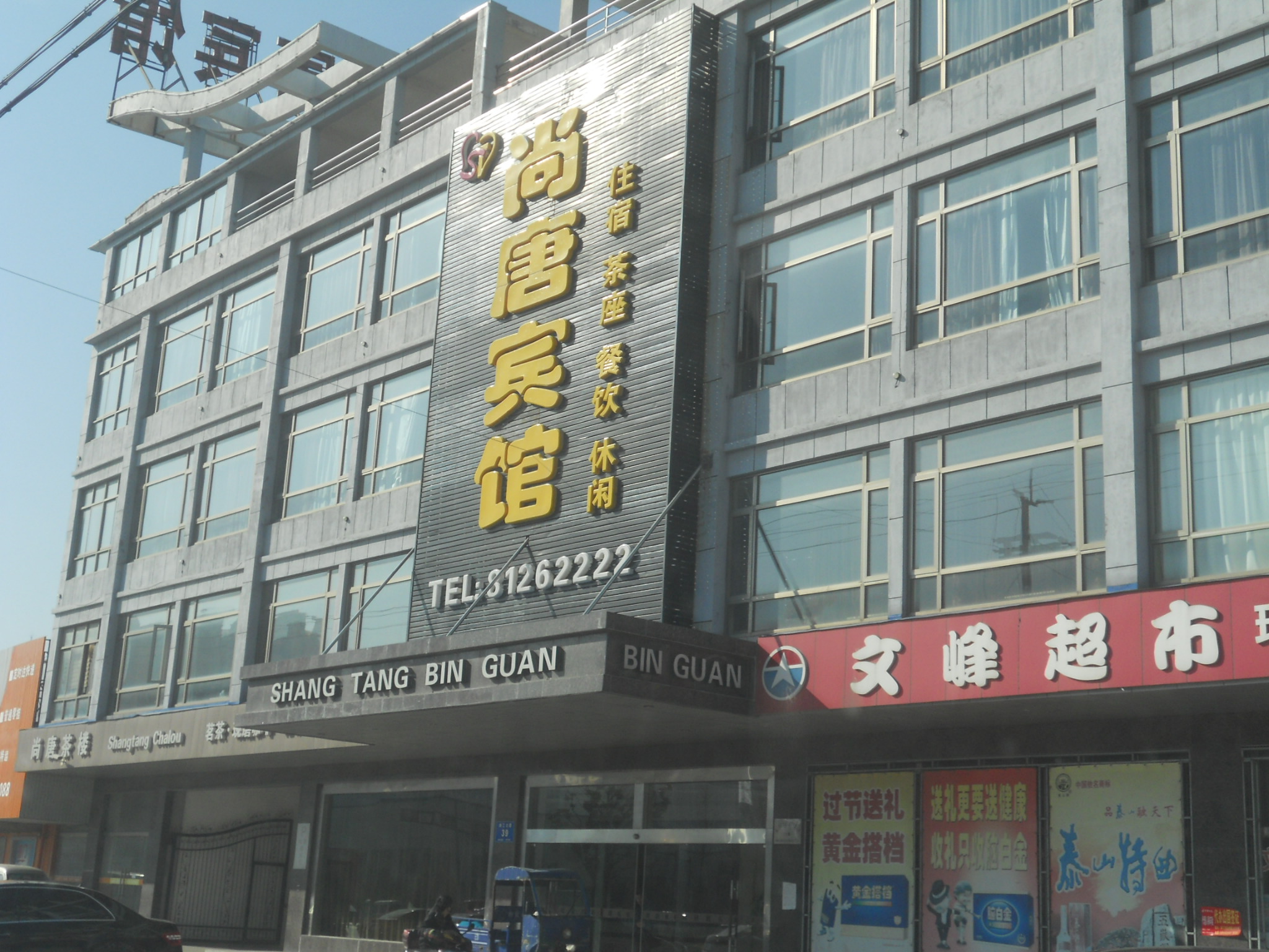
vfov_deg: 31.5
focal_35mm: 46
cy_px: 476
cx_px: 634
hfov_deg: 41.2
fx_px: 1686
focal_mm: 8.2
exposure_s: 1/640
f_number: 4.3
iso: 80
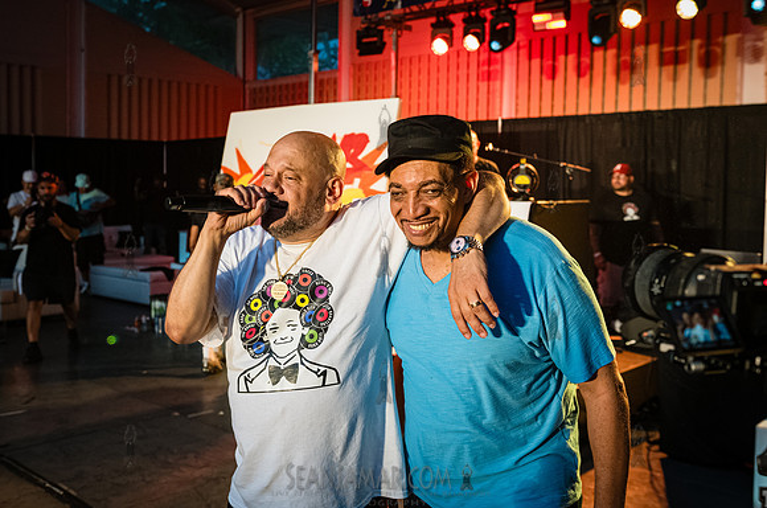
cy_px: 238
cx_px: 365
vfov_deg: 34.0
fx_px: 830
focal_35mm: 39
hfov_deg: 49.6
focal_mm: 32
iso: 6400
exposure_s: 1/640
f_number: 3.5
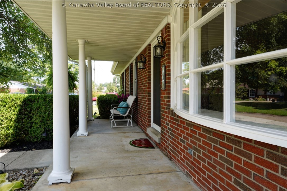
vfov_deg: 56.1
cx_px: 144
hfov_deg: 77.3
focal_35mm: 22
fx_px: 179
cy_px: 96
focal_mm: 22.5
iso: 500
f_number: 9
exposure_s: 1/160
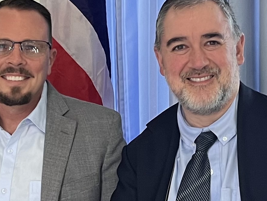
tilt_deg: +1.0
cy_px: 82
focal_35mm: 43
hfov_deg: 43.7
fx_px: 332
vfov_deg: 33.5
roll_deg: +1.5
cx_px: 111
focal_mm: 5.1
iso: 125
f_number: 1.6
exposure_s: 1/50
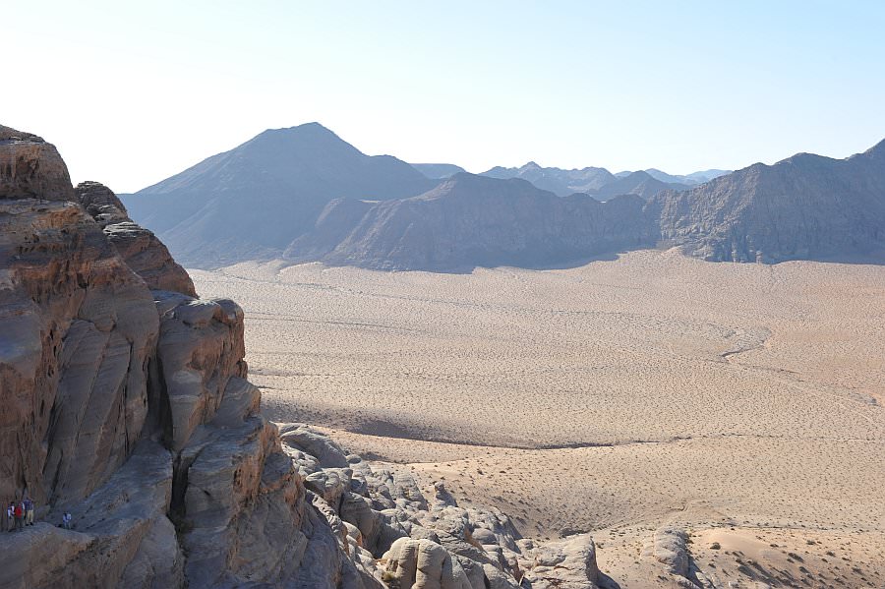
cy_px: 294
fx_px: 1228
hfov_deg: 39.6
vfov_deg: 27.0
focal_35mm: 50
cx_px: 442
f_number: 8
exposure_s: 1/250
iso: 200
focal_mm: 50
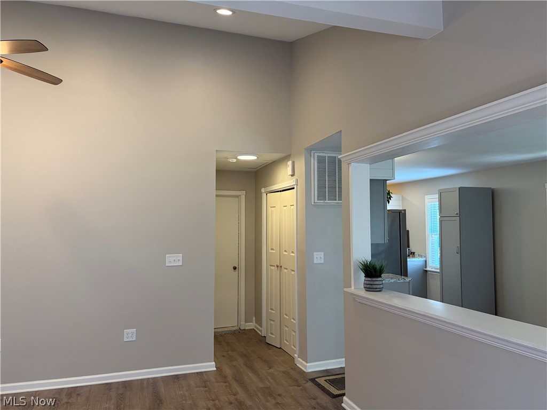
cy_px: 205
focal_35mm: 26
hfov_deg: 67.3
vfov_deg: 53.1
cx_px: 274
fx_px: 411
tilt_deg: +3.6
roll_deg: +0.5
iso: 125
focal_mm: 5.96
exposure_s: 1/159
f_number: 1.6
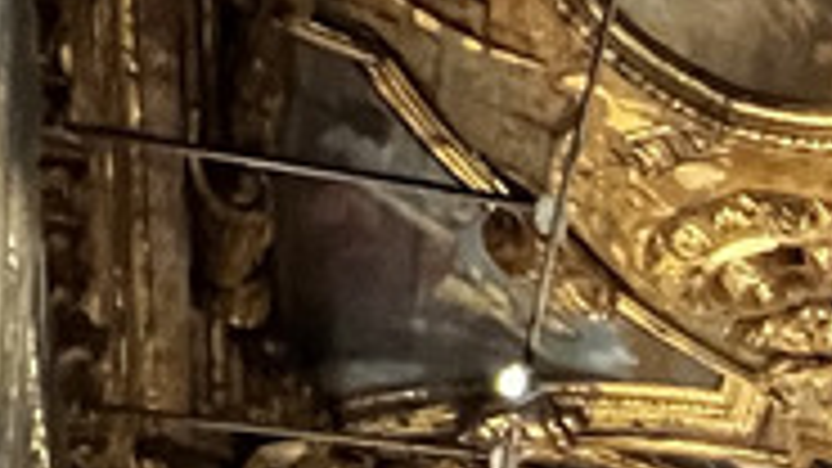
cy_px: 1534
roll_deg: +1.0
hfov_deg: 16.4
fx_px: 2029
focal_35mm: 92
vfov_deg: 9.4
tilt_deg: +5.2
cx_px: 1754
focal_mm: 1.57
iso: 800
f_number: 1.8
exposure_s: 1/60
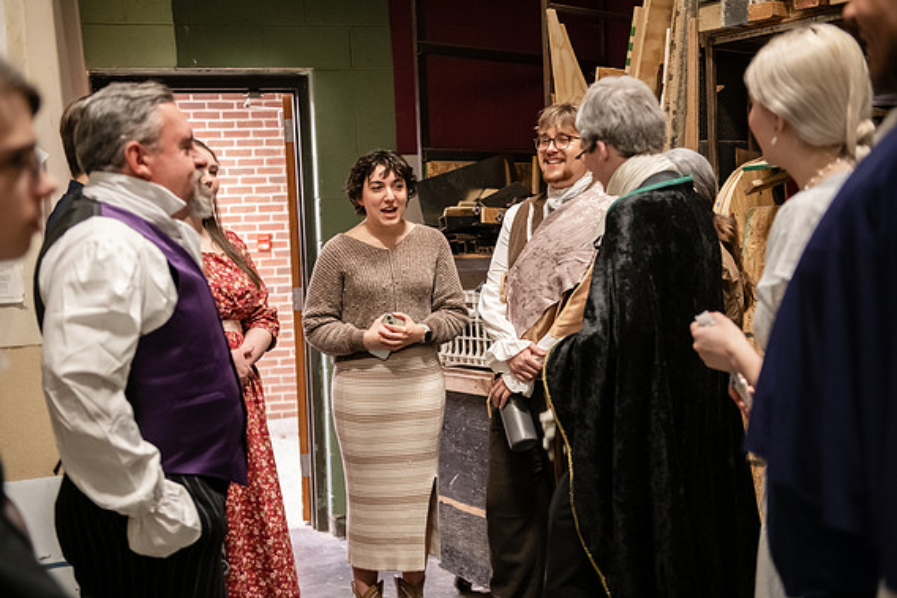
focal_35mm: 49
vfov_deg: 27.5
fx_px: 1221
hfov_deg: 40.3
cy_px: 296
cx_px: 442
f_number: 2.8
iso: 4000
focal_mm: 48
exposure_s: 1/60
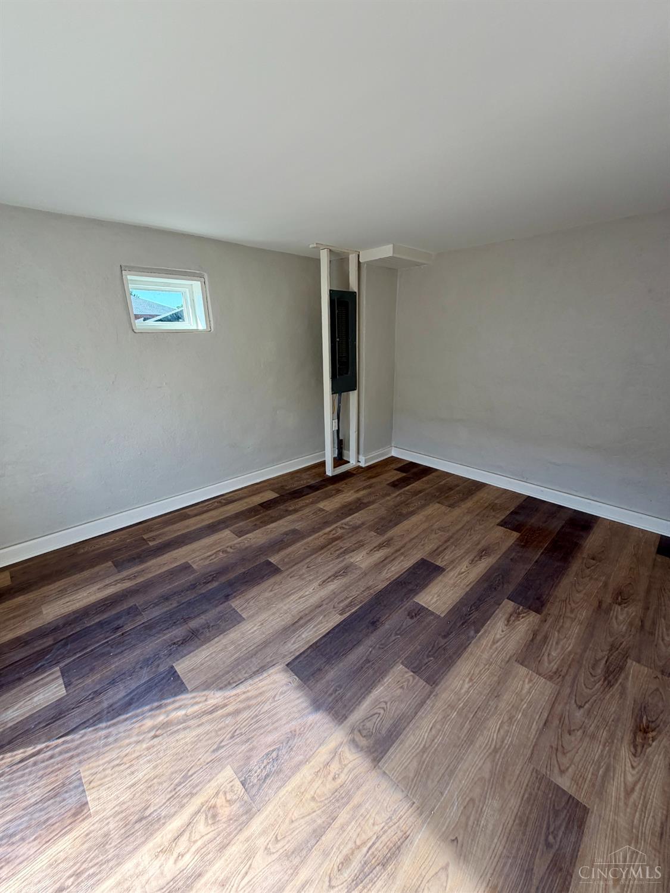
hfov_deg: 85.7
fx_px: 361
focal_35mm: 14
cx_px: 335
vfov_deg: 102.0
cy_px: 446
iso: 40
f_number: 2.2
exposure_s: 1/127
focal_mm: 2.22
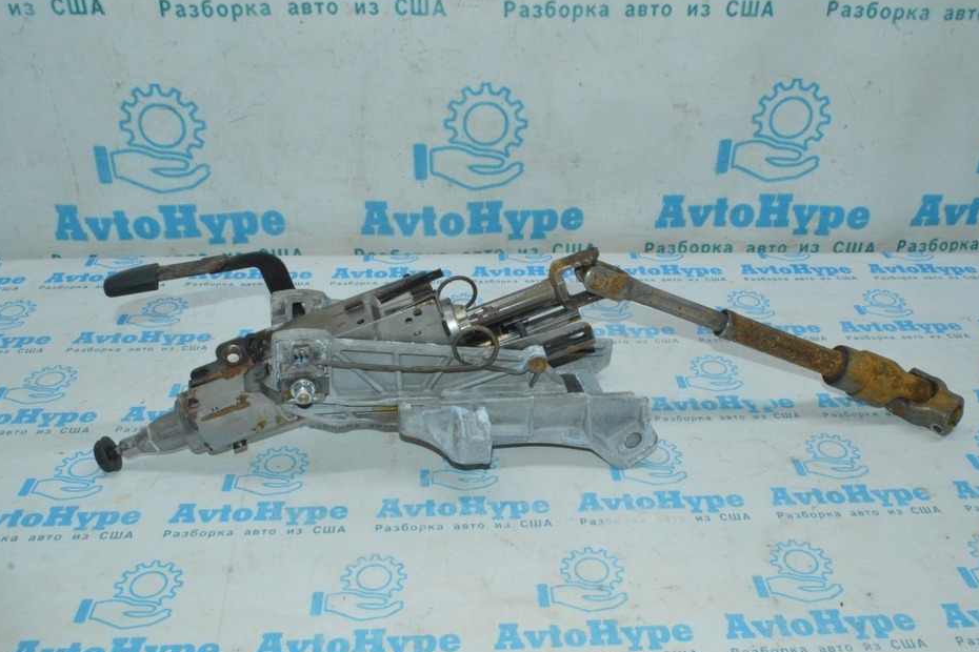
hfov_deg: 57.2
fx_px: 897
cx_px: 500
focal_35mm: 33
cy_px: 344
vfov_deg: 40.0
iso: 5000
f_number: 25
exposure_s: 1/80
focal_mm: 20
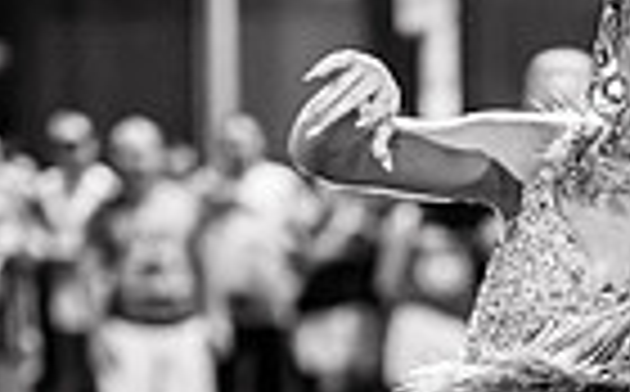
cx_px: 508
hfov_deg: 12.7
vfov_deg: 7.8
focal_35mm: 164
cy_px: 604
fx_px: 2811
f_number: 1.2
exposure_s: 1/320
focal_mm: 50
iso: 2000
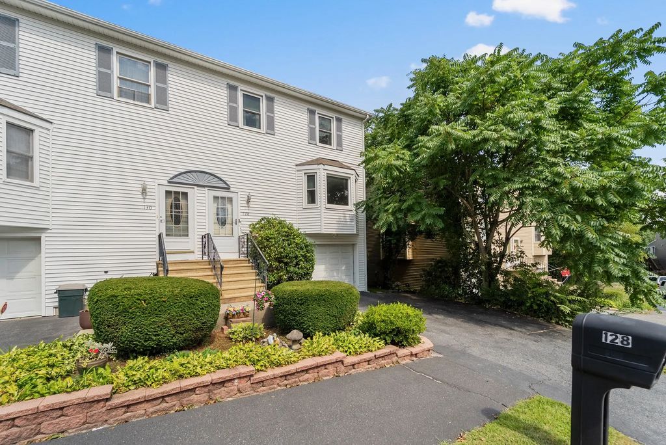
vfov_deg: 81.3
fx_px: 259
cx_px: 333
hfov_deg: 104.2
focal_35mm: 14
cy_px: 222
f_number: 7.1
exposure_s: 1/400
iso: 100
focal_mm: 14
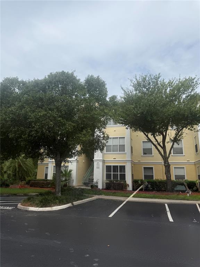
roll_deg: -1.2
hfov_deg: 56.8
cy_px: 134
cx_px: 100
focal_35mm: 24
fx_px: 185
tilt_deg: +14.7
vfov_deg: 71.6
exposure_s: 1/4405
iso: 80
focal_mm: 6.76
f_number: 1.78
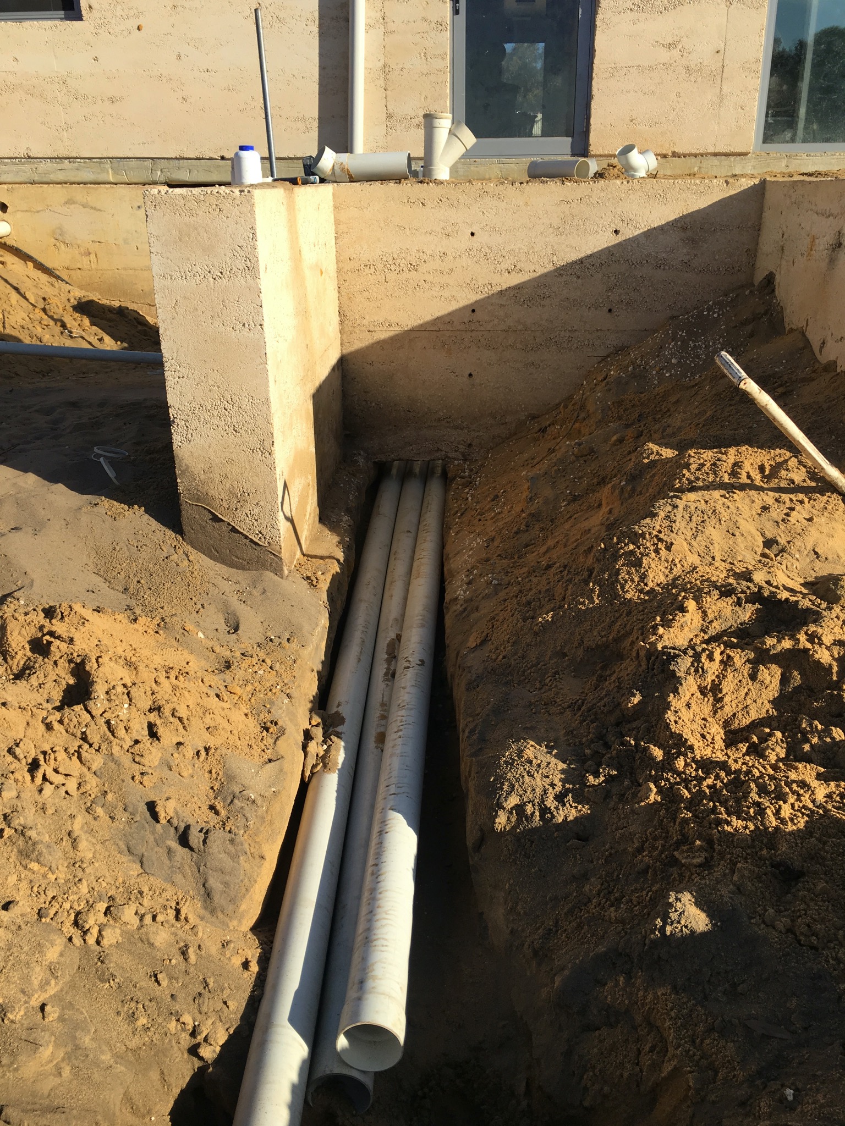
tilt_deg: -20.8
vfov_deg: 61.7
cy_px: 563
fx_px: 944
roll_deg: -0.1
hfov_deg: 48.2
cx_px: 422
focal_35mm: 29
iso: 25
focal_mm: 4.15
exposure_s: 1/1202
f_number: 2.2
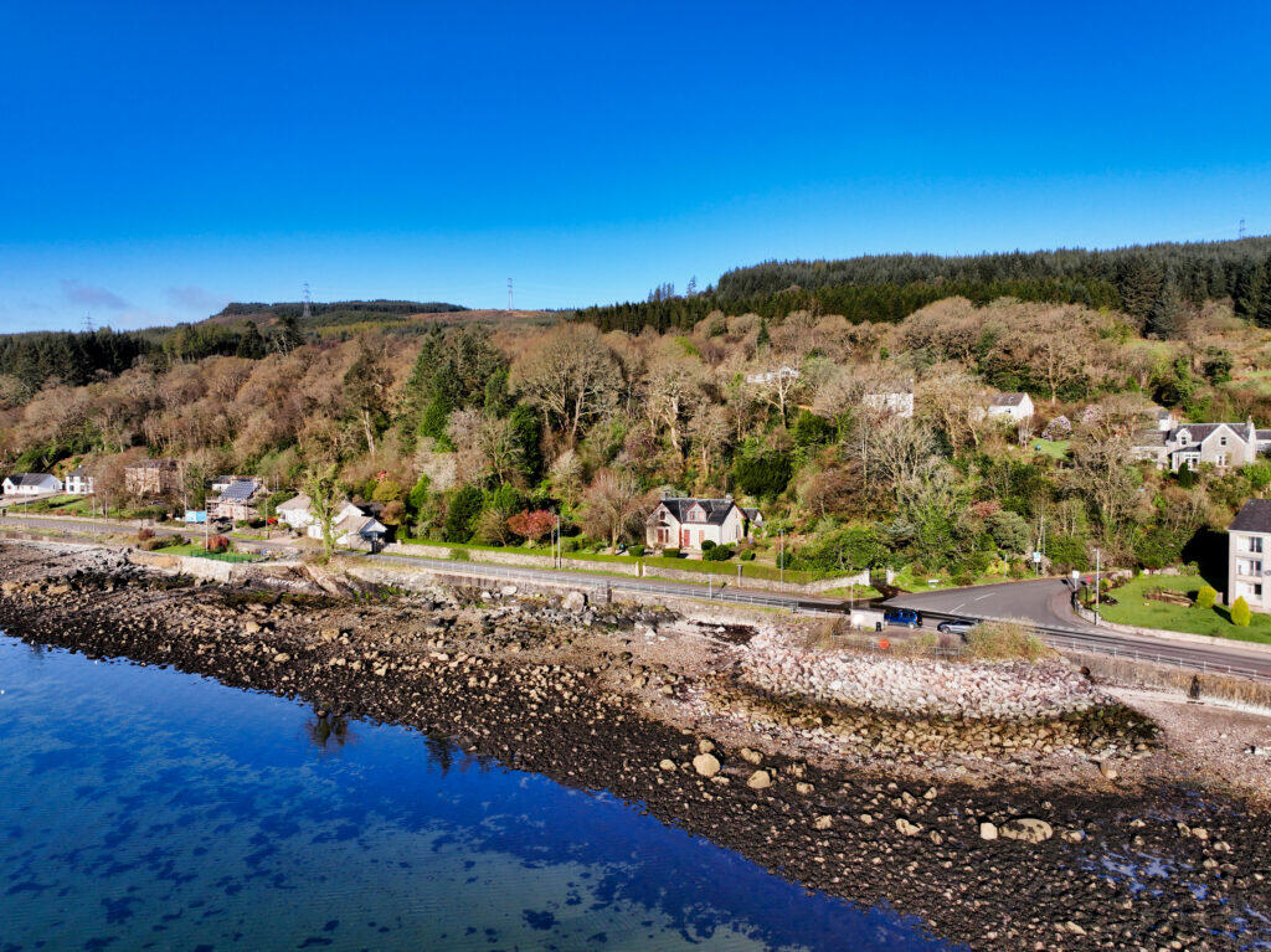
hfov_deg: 71.6
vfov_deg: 56.8
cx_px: 636
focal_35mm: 24
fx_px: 881
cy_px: 476
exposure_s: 1/160
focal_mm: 12.29
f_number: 2.8
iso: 120
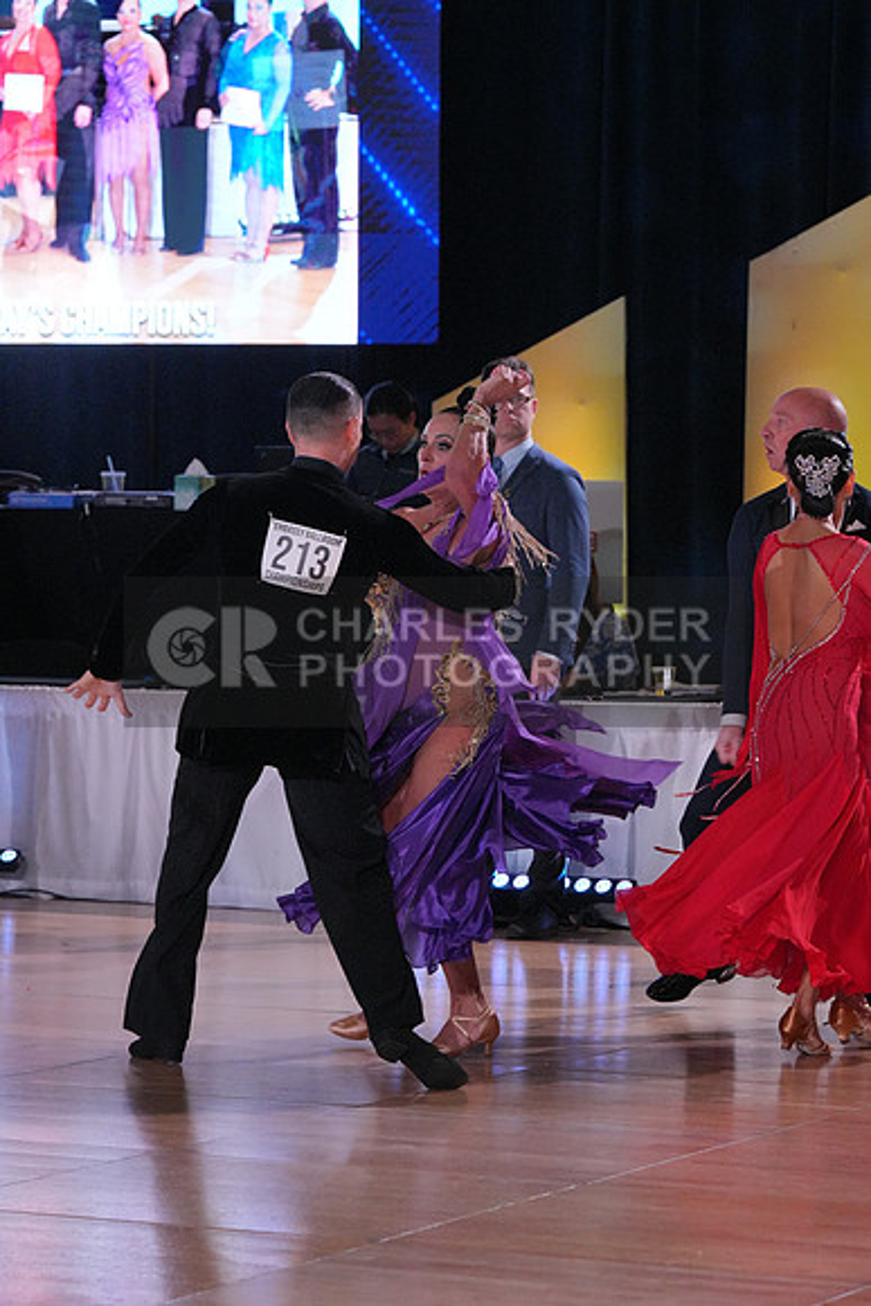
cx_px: 436
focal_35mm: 144
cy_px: 653
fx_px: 5222
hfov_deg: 9.5
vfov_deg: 14.2
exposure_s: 1/400
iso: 5000
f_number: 7.1
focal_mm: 144
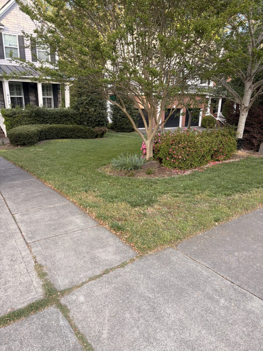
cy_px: 176
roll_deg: -0.8
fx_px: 263
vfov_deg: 67.3
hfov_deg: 53.1
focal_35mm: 26
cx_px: 132
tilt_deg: -15.9
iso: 40
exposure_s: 1/196
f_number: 1.6
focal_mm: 5.96
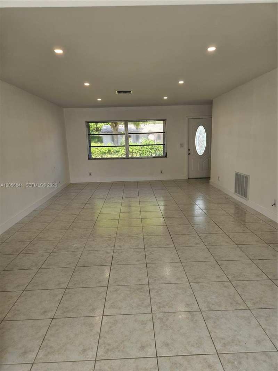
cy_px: 186
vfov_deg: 73.9
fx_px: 246
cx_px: 139
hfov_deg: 58.9
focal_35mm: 23
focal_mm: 5.4
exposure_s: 1/180
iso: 32
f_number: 1.8
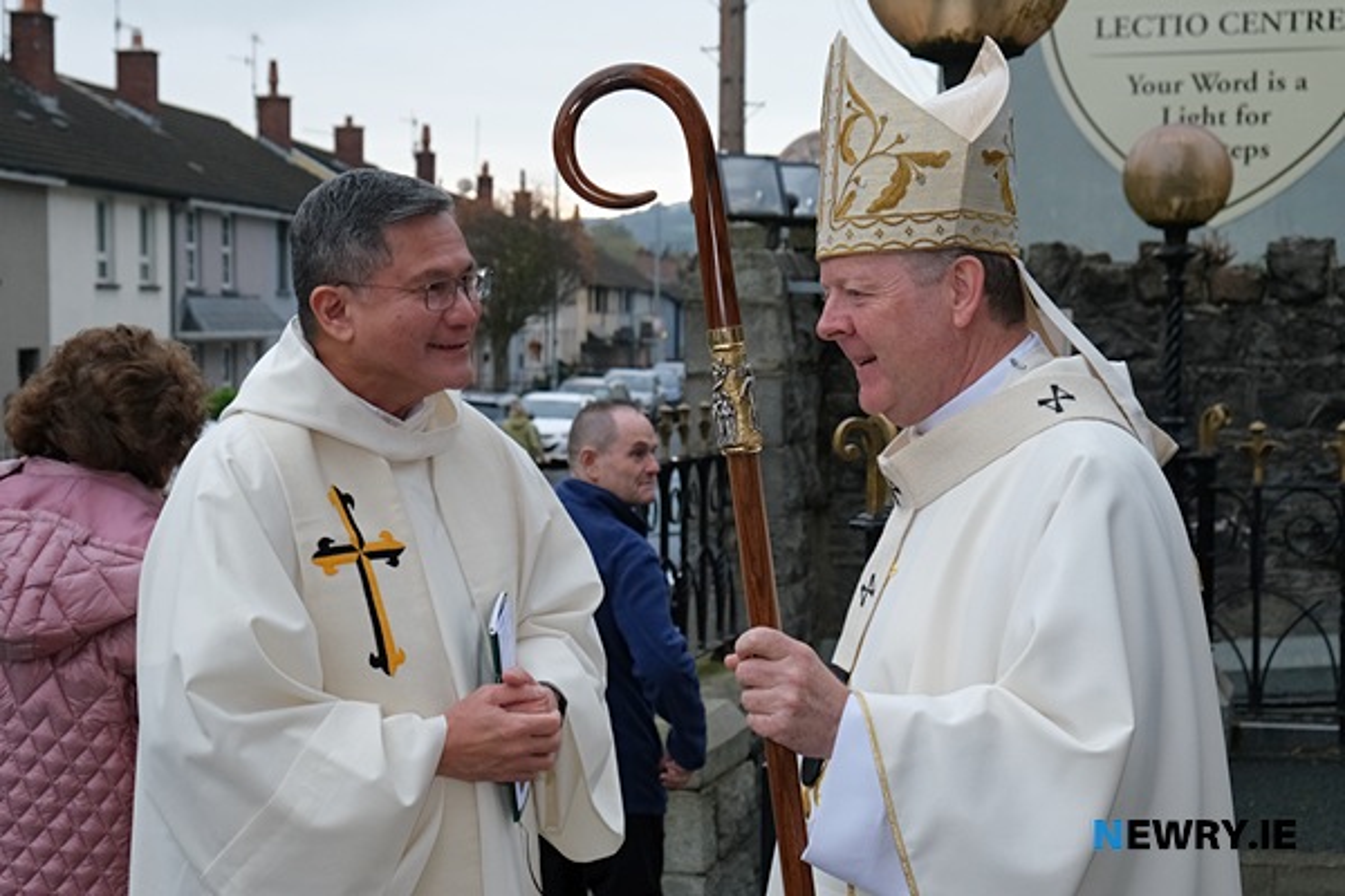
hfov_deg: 40.3
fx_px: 1831
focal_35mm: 49
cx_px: 672
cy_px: 448
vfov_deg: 27.5
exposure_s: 1/1300
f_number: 5
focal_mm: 32.9
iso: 1600
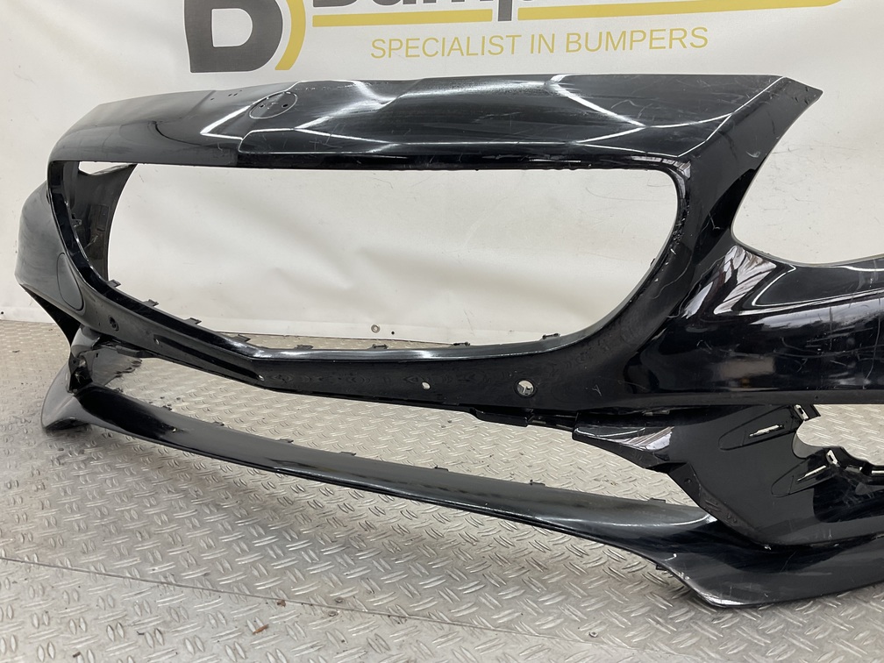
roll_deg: -2.5
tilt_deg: -12.5
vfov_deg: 48.2
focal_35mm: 29
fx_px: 741
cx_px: 442
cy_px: 332
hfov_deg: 61.7
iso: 25
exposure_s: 1/100
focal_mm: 3
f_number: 1.8
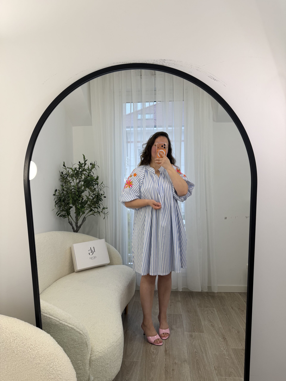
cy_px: 190
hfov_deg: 56.8
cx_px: 143
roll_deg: +1.7
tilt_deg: -16.9
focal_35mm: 24
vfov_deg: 71.6
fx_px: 264
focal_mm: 6.76
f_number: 1.78
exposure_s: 1/100
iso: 50
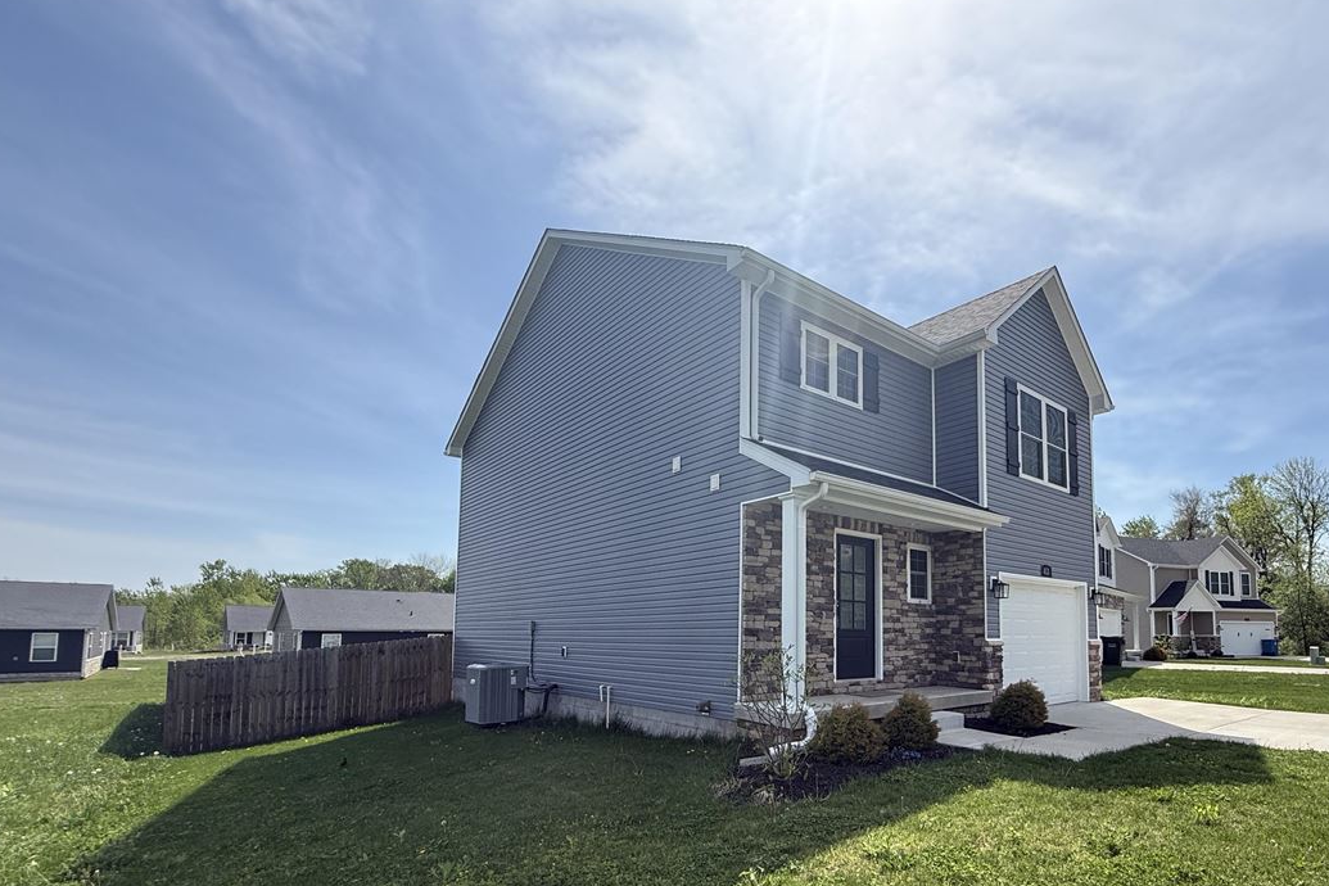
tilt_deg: +5.7
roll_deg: +0.0
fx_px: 664
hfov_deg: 88.7
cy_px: 579
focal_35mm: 18
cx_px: 809
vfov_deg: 65.9
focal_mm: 2.22
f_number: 2.2
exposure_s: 1/1745
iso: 80
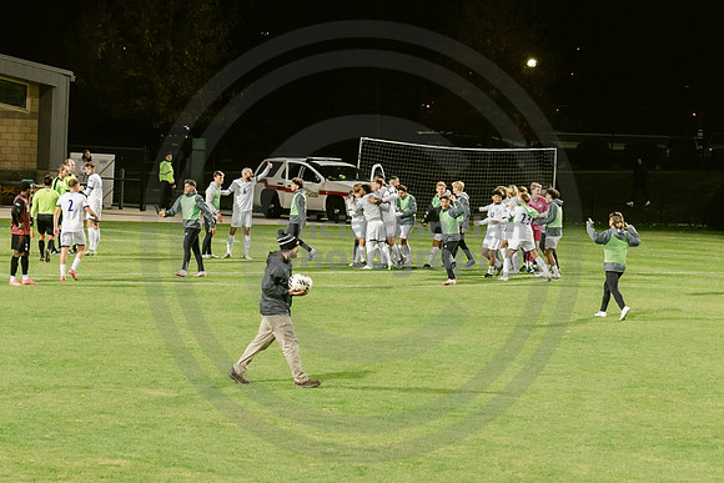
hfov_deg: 12.1
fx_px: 3418
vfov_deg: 8.1
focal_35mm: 170
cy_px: 230
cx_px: 483
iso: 2000
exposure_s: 1/160
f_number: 4
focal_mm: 70
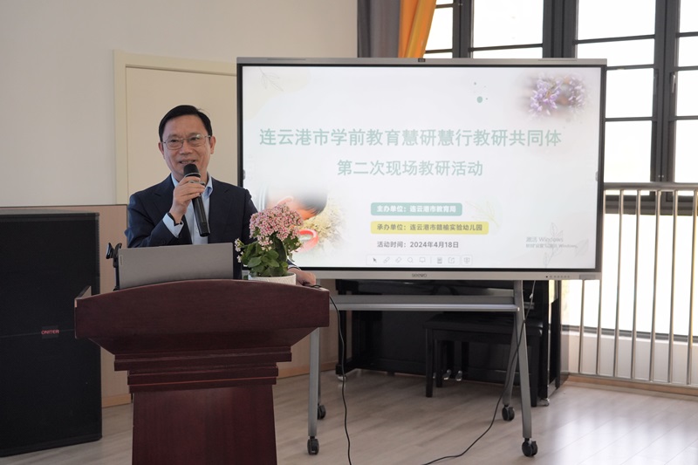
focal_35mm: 42
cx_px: 349
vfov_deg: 31.9
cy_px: 232
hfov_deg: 46.4
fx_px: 814
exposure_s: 1/640
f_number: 4
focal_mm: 42
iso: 2500
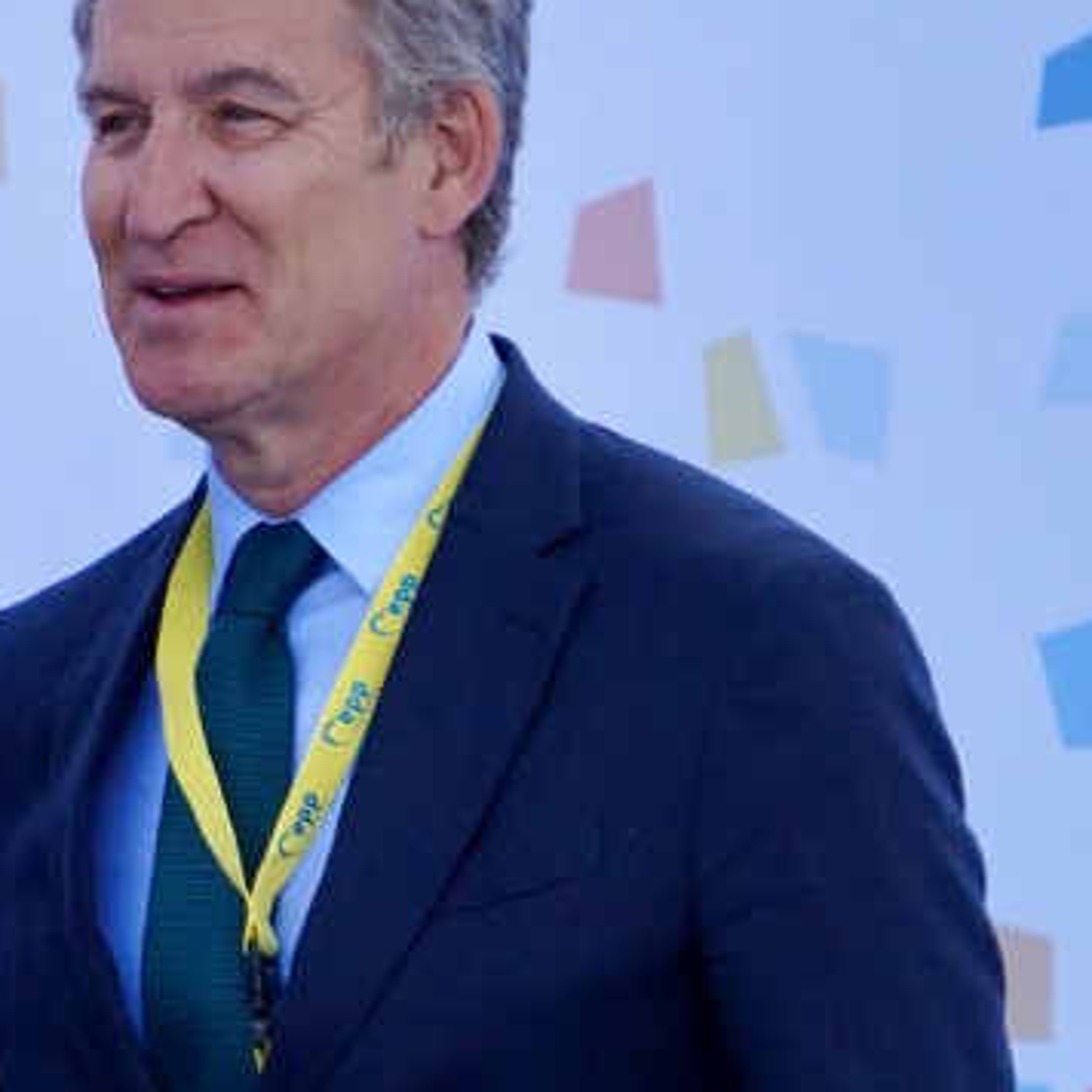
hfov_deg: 3.2
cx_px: -402
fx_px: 19808
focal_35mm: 555
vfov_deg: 3.2
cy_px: 656
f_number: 5.6
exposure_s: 1/1600
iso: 1250
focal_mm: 194
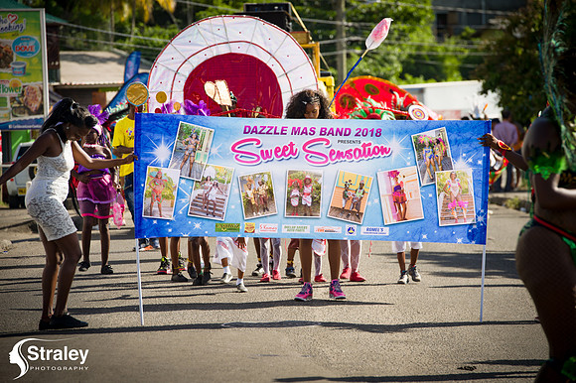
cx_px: 288
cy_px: 192
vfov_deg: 7.2
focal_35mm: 190
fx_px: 3038
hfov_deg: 10.8
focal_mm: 190
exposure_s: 1/200
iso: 100
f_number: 7.1
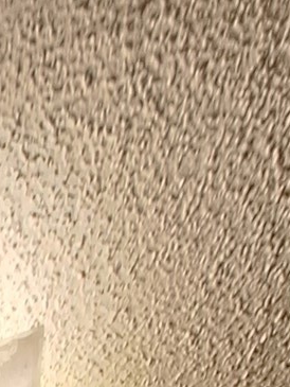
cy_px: 1050
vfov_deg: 13.1
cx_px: -206
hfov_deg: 17.1
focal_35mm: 73
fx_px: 815
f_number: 2.2
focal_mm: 1.74
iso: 100
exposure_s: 1/40
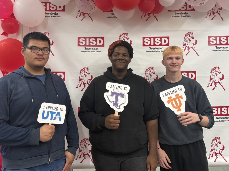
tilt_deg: +1.4
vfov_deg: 42.6
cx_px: 118
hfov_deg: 55.3
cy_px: 65
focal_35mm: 33
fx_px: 218
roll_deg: +1.4
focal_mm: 5.96
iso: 80
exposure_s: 1/113
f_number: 1.6
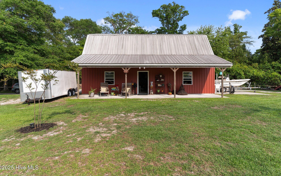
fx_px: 138
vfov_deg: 64.8
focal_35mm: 18
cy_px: 79
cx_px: 143
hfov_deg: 91.1
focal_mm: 17
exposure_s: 1/320
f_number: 7.1
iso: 125
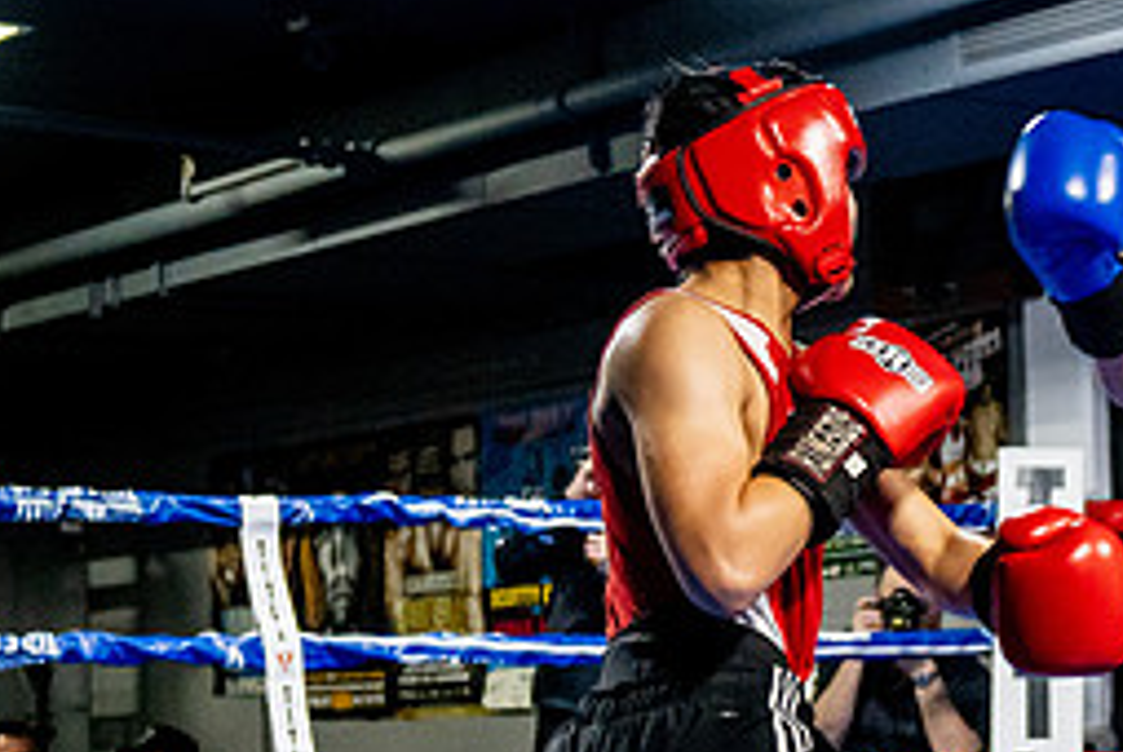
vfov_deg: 13.9
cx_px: 1185
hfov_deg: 20.0
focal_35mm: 98
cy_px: 679
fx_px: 3061
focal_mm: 29
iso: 5000
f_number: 2.8
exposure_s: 1/800
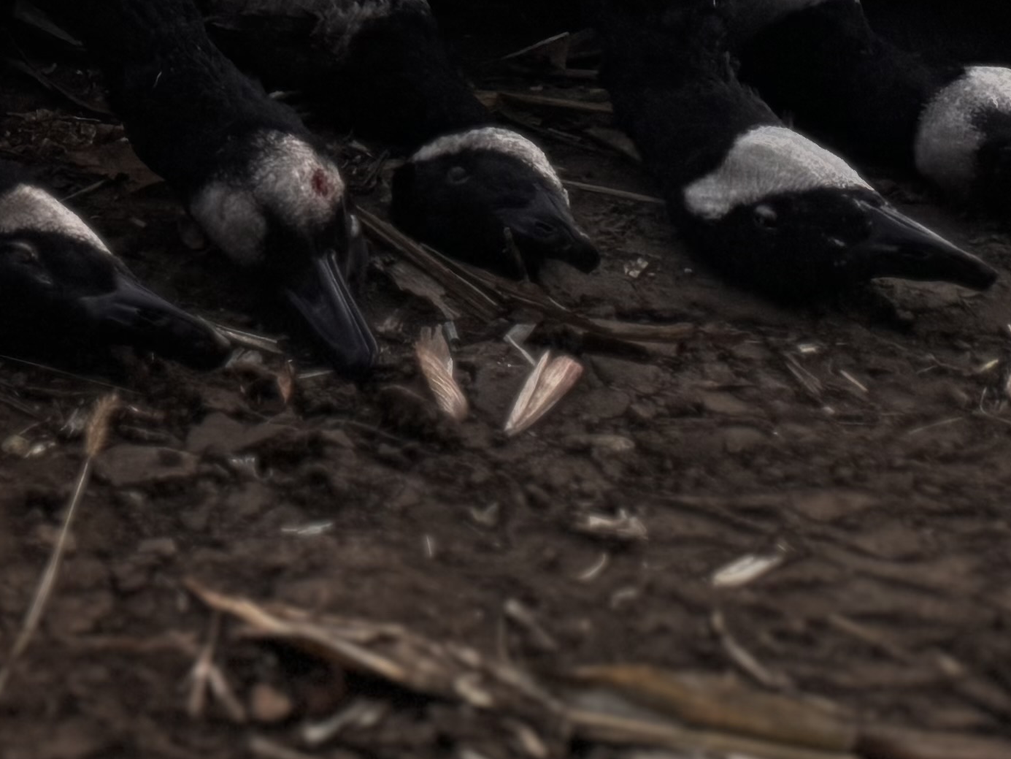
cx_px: -642
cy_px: -371
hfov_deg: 17.2
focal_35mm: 99
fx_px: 2892
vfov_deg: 14.0
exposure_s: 1/121
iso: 125
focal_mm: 6.76
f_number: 1.78
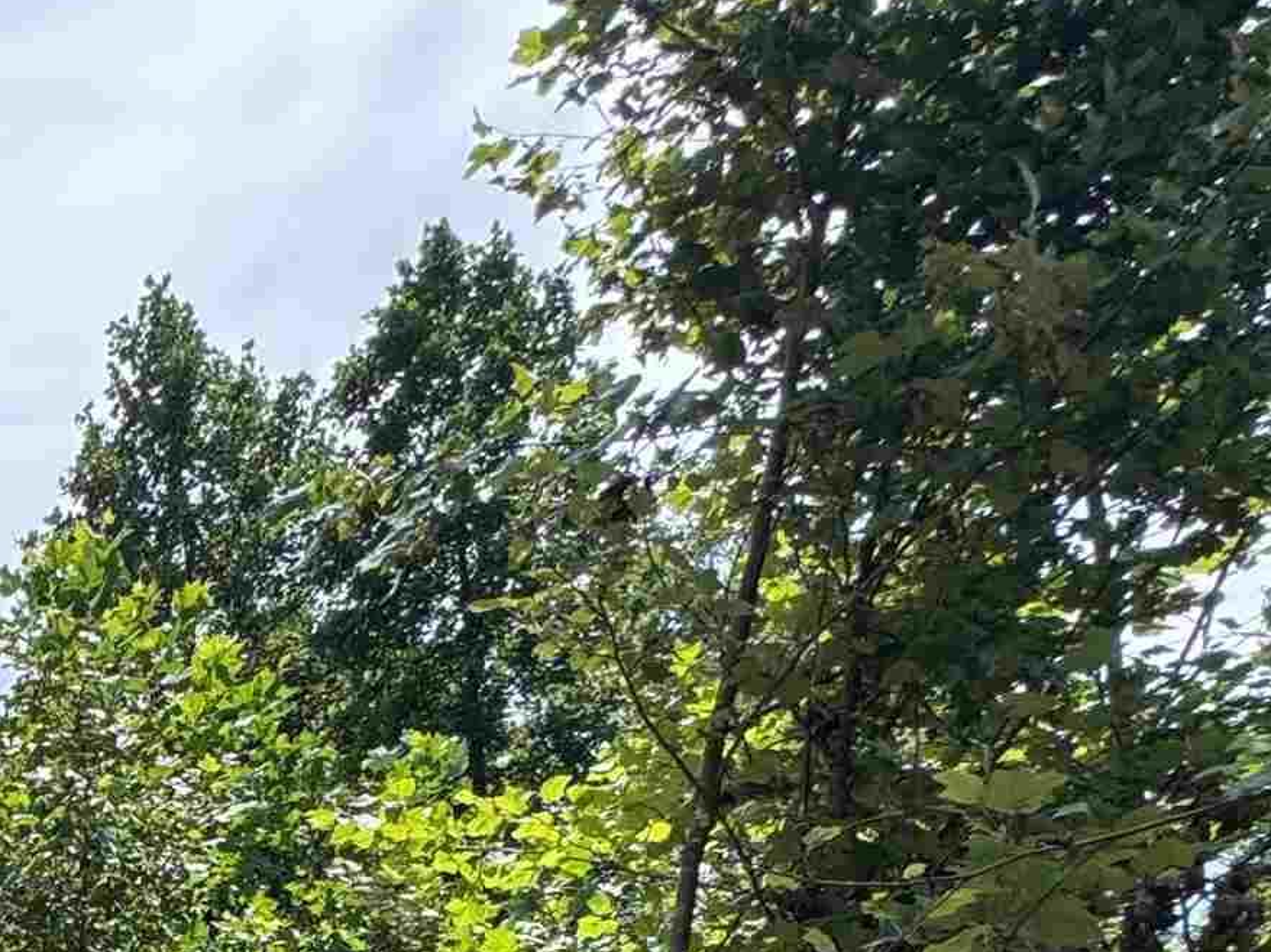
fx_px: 1799
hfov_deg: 27.3
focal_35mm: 49
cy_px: 1537
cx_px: -627
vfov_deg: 22.5
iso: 50
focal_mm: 2.22
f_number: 2.2
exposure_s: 1/804
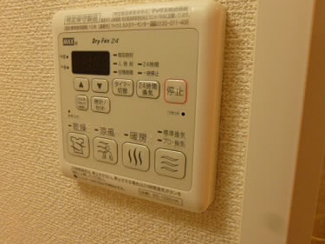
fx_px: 282
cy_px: 124
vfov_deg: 46.8
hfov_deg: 59.9
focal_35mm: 30
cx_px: 146
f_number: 3.1
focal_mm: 4.5
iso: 400
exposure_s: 1/60
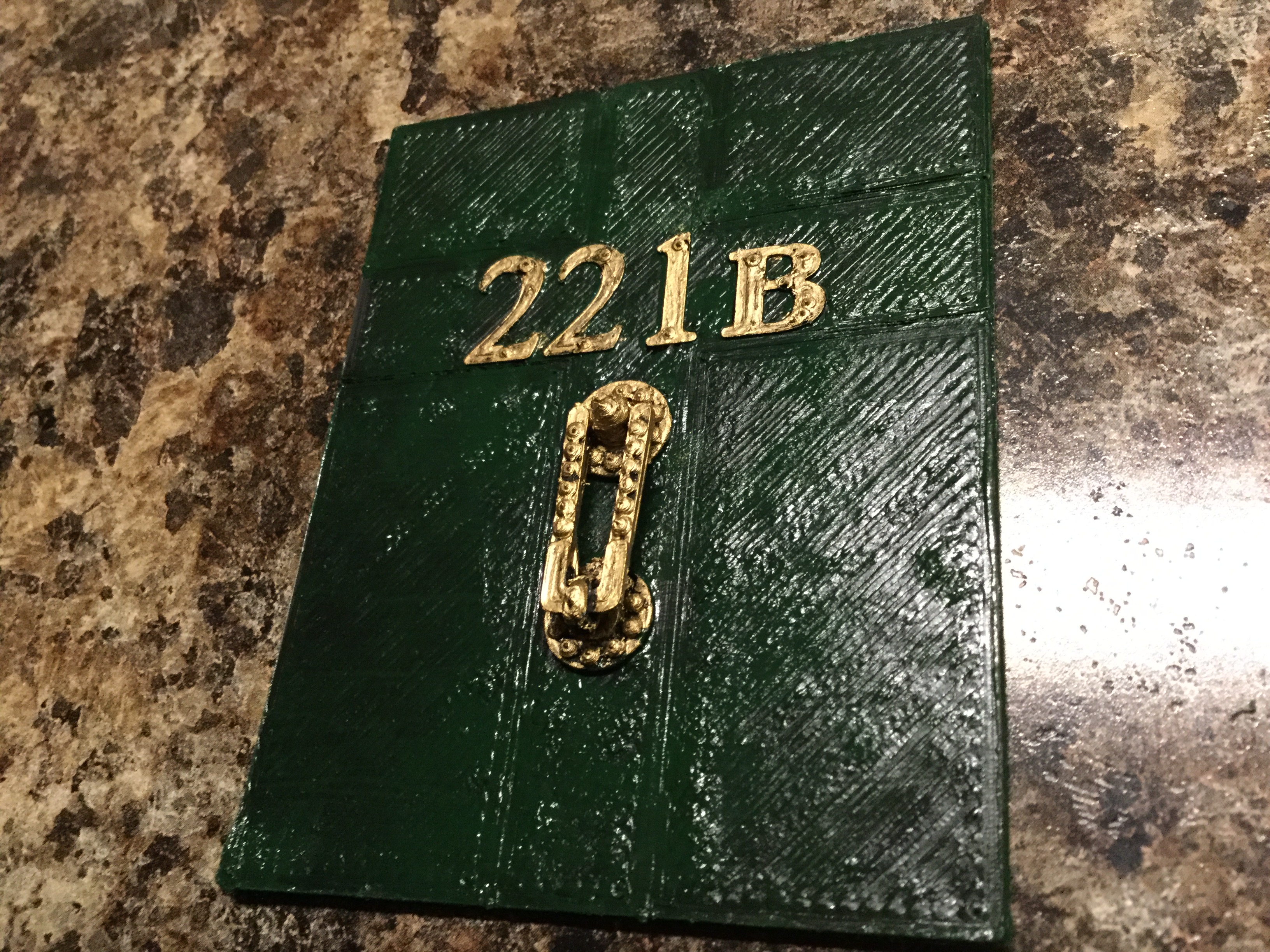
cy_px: 476
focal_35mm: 31
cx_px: 635
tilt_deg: -58.9
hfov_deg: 58.4
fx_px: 1137
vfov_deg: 45.4
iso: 200
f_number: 2.4
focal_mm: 3.3
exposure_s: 1/15
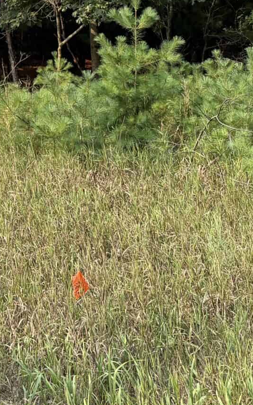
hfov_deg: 15.8
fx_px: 838
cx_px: -128
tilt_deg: -0.7
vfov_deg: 25.9
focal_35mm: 76
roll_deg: -0.5
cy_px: 10
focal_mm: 6.76
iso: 100
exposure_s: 1/1585
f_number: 1.78
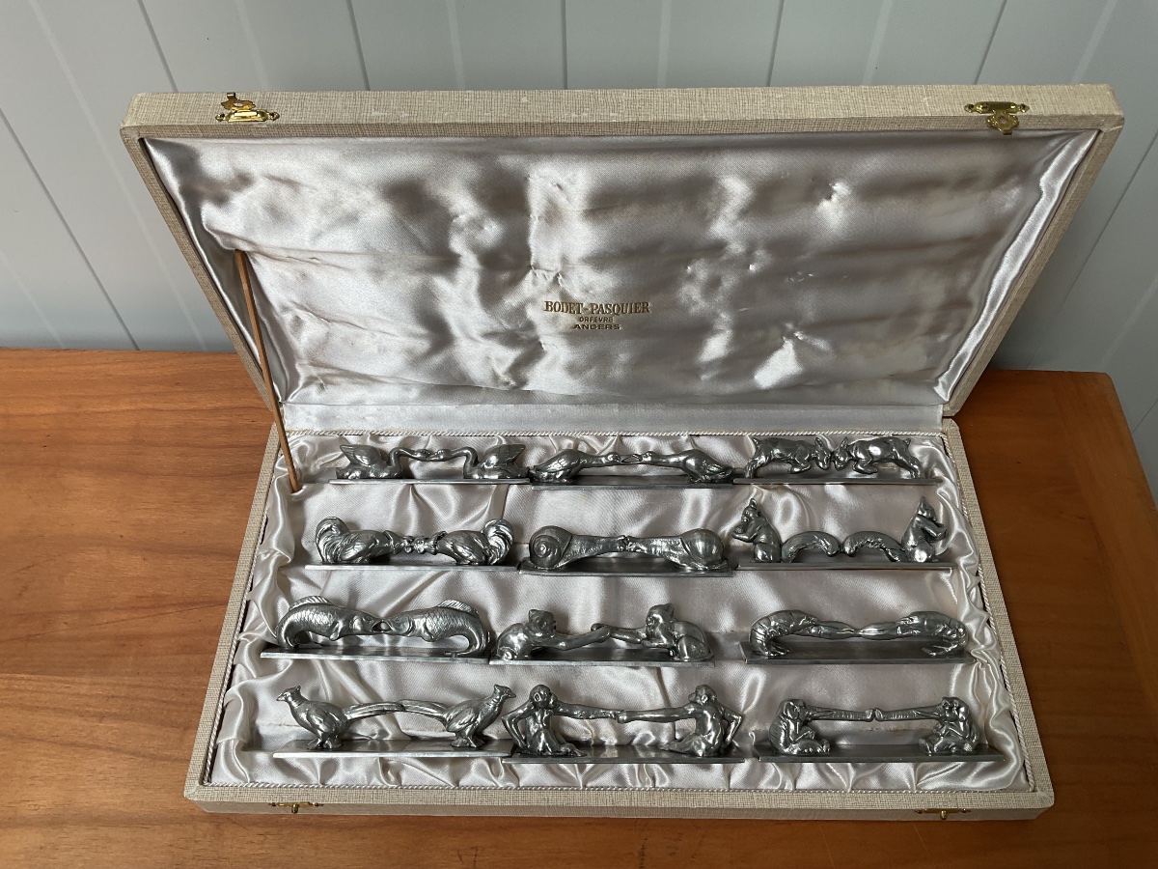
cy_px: 434
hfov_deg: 61.7
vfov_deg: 48.2
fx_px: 970
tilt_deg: -55.9
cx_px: 579
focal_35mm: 29
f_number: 1.8
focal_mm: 3
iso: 16
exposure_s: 1/154
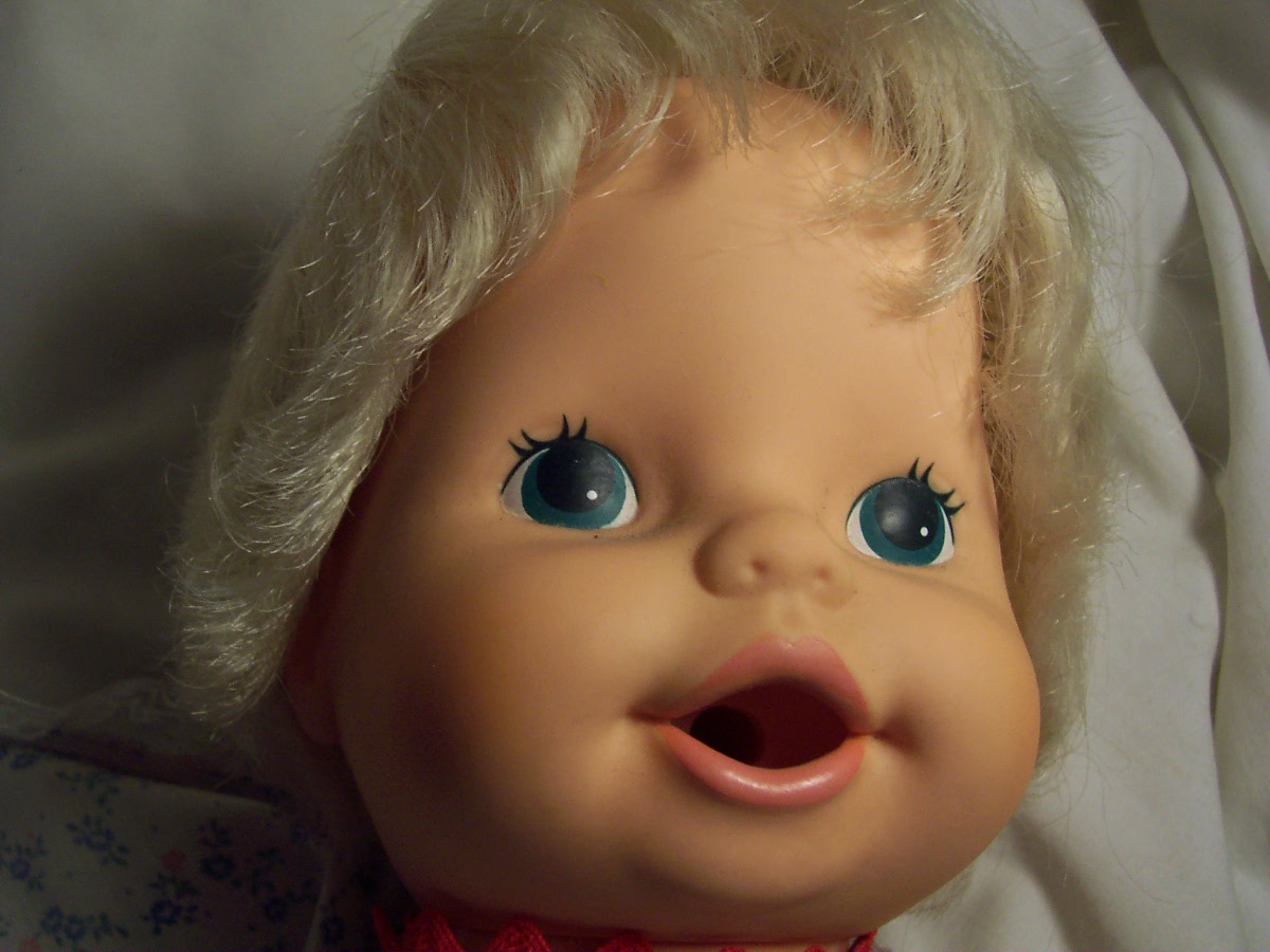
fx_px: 1357
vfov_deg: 38.7
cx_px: 635
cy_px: 476
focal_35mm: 37
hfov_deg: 50.1
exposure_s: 1/350
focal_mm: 5.6
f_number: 2.8
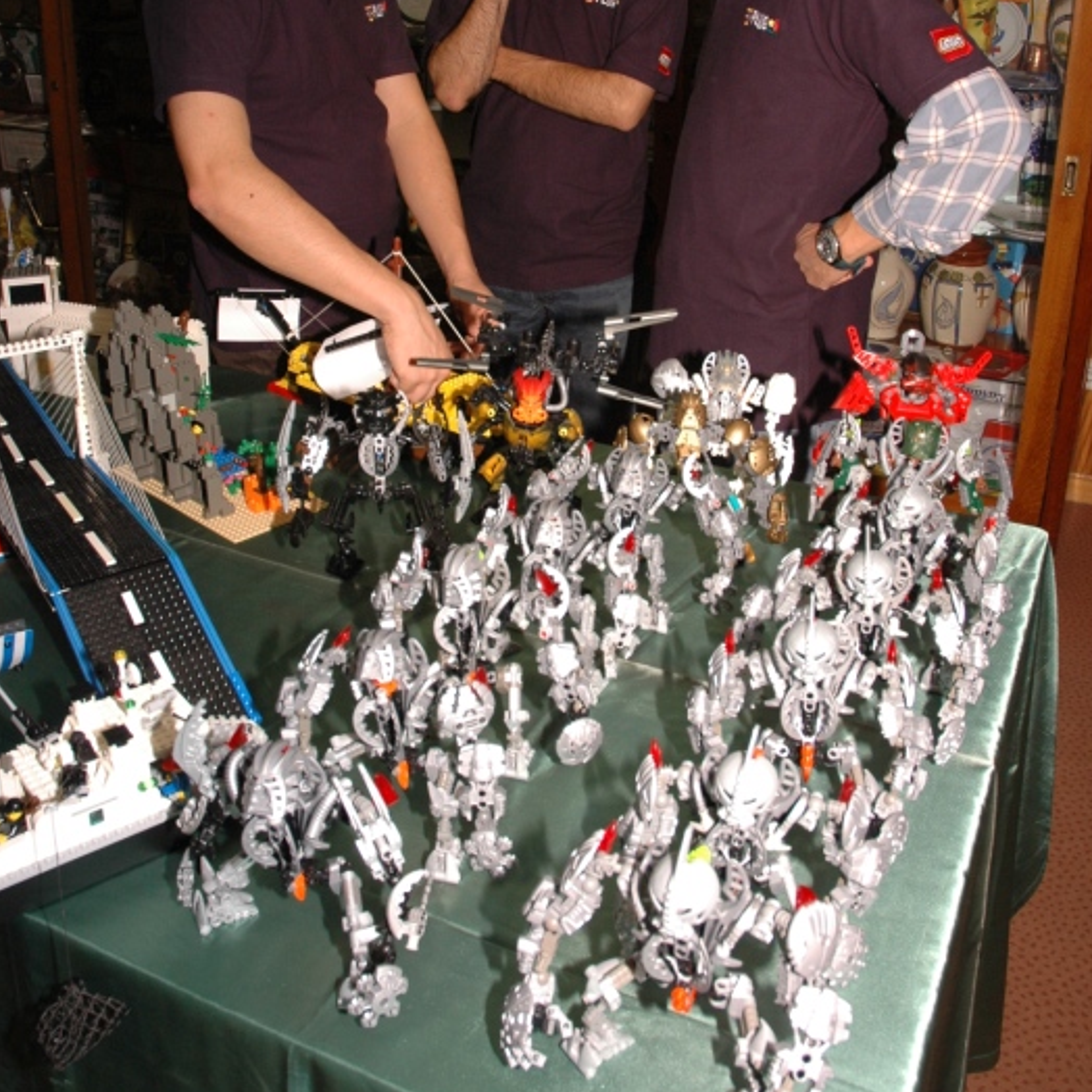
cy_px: 317
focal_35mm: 35
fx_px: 1249
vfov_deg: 46.1
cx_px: 546
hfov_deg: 47.2
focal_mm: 18
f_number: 7.1
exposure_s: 1/125
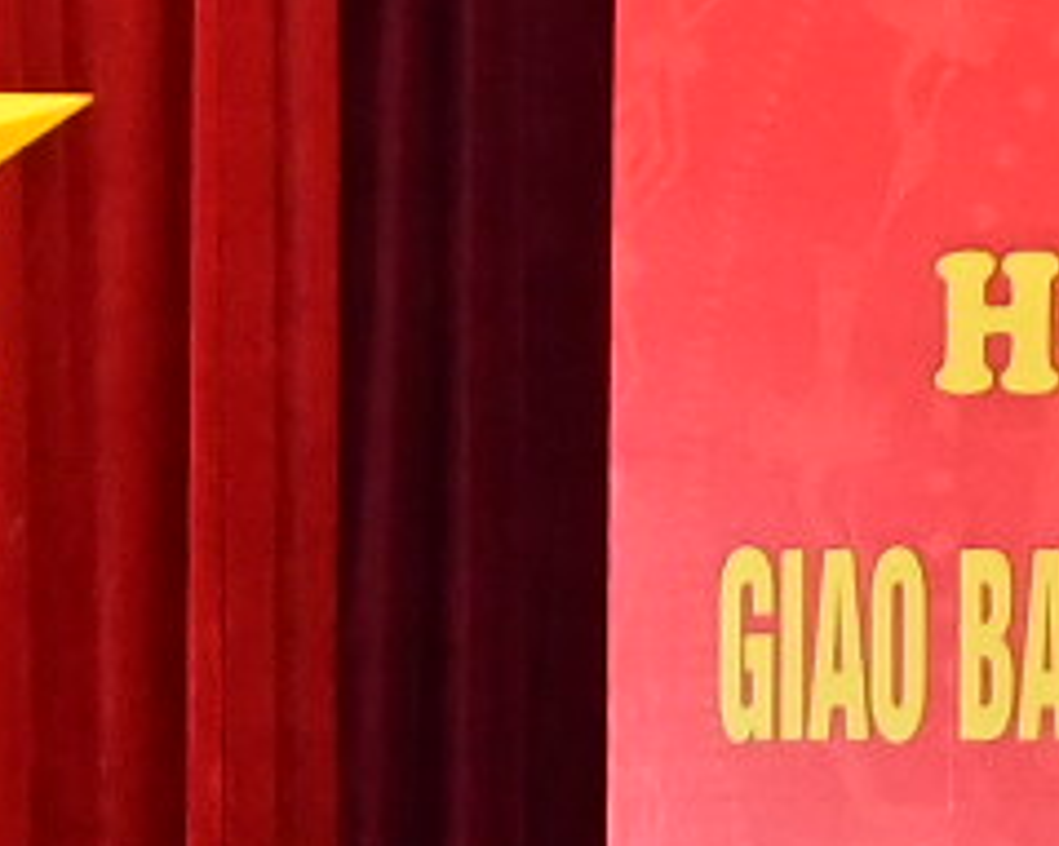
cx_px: -793
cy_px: 1121
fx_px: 12594
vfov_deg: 3.8
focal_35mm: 402
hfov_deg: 4.8
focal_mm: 35
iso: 3200
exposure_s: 1/200
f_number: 4.5
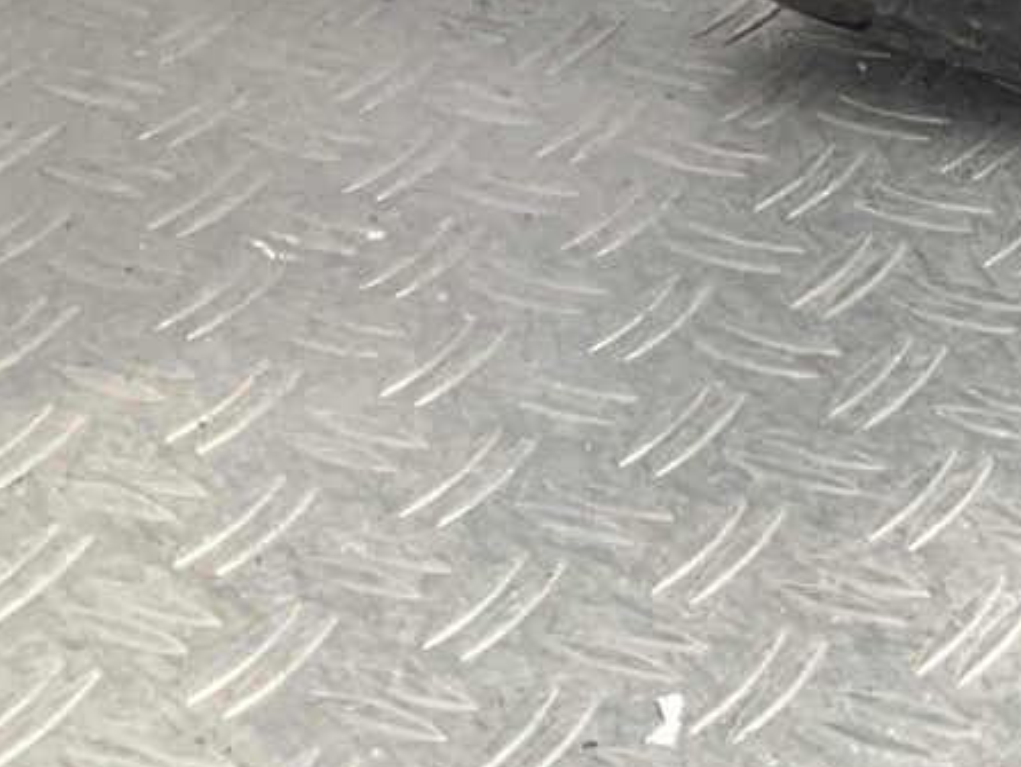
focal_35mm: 131
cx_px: 1898
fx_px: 3866
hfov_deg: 13.4
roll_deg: -2.9
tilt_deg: -16.9
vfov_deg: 10.4
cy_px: -767
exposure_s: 1/250
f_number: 1.8
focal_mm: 3
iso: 16
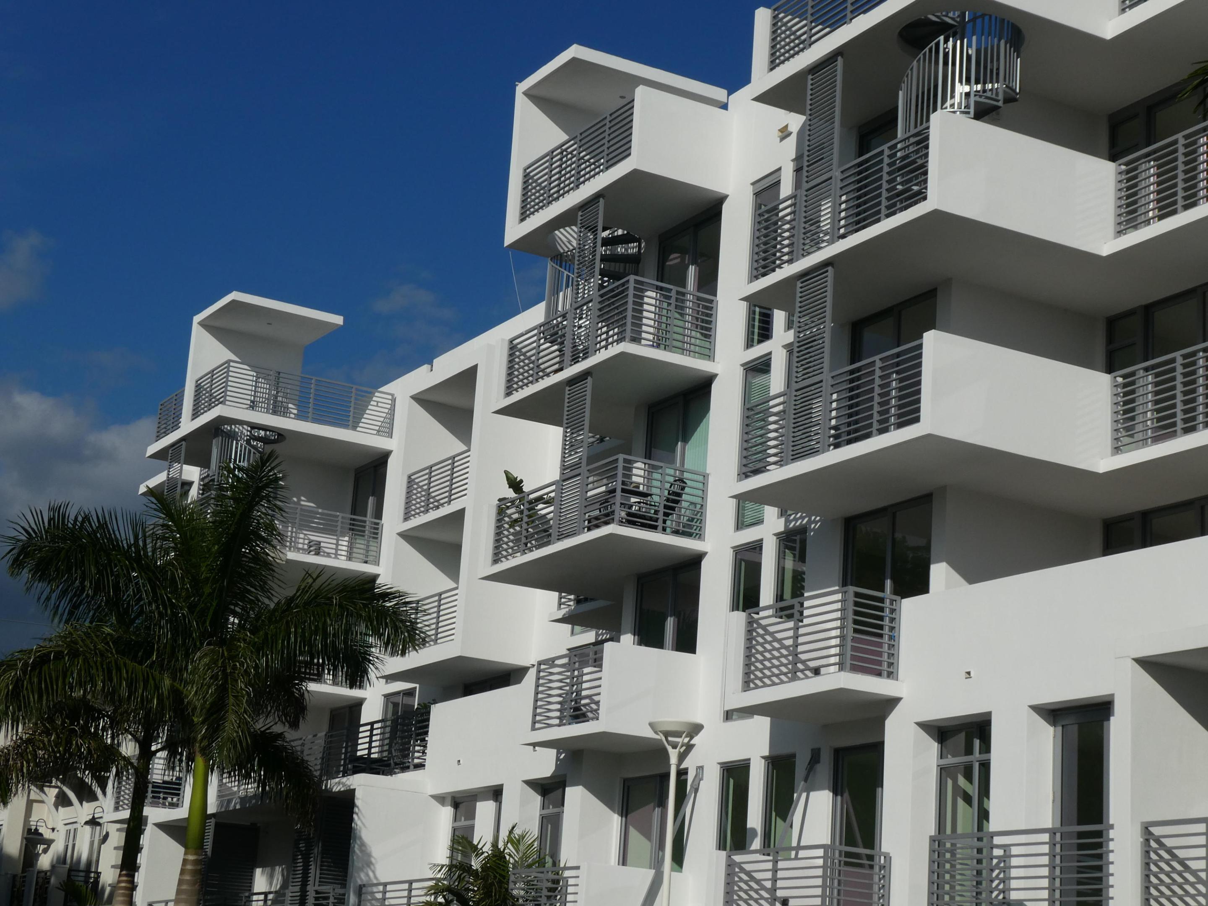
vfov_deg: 24.0
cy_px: 453
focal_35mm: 61
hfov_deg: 31.7
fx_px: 2129
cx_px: 604
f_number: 6.3
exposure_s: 1/1000
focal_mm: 10.9
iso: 80
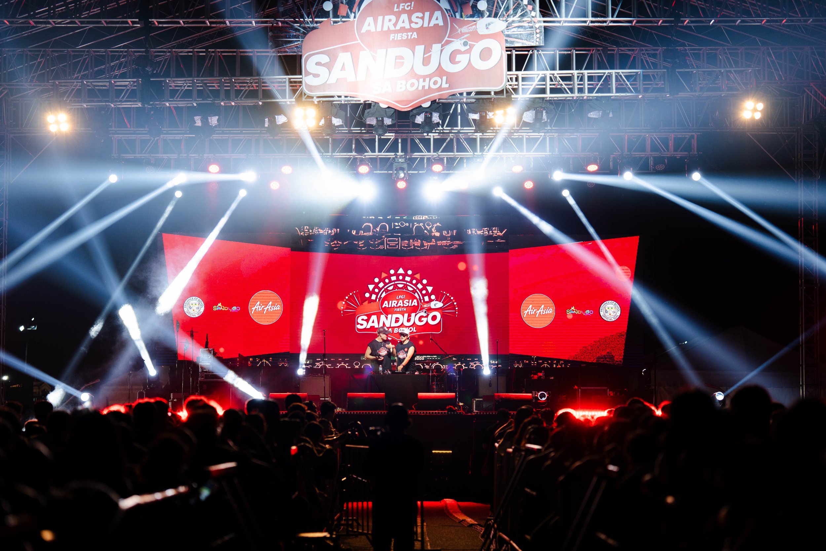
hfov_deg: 23.9
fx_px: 1950
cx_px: 413
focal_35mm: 85
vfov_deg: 16.1
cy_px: 276
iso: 400
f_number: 1.8
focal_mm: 85
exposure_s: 1/250
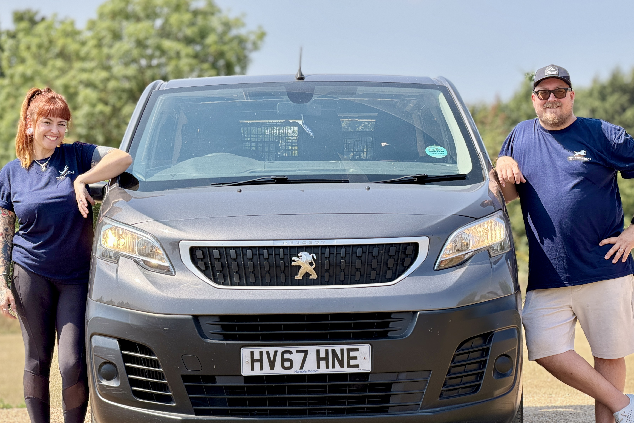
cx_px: 310
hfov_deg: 17.5
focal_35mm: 117
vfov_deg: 11.7
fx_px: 2060
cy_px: 207
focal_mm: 16.89
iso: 50
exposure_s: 1/527
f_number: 2.8
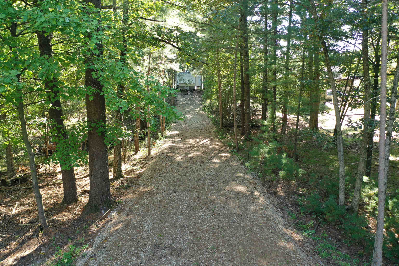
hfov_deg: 65.5
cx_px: 200
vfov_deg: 46.4
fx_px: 310
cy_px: 133
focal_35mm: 28
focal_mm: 10.26
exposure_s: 1/40
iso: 100
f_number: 3.2
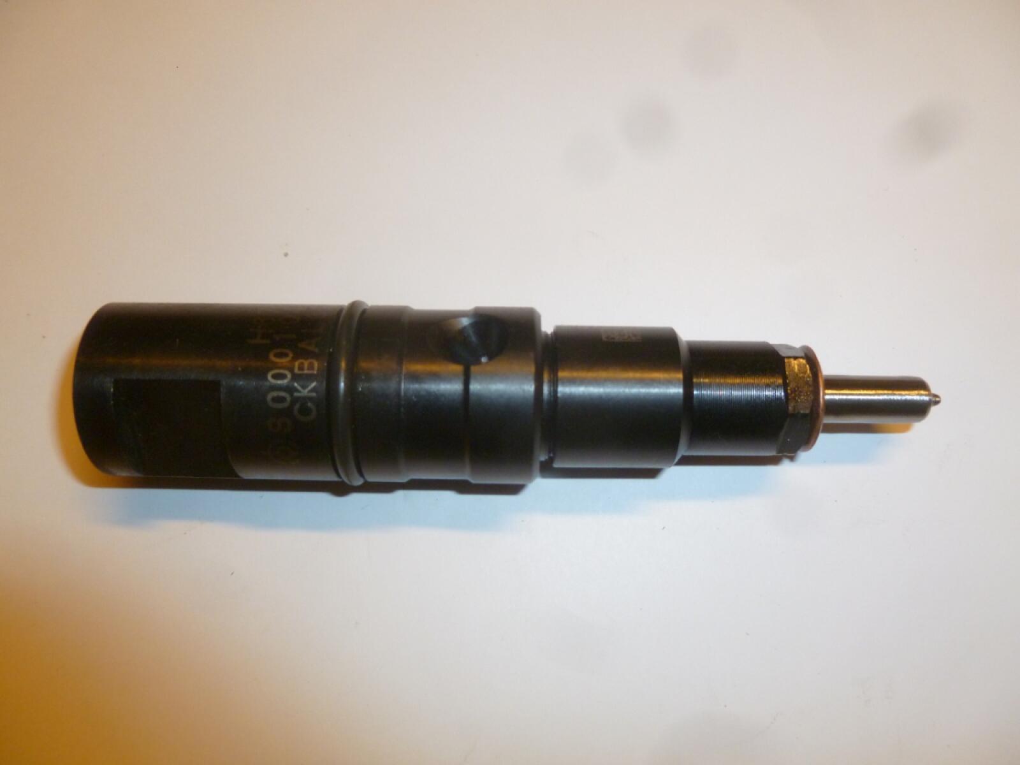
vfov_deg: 49.7
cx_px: 510
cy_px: 382
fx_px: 825
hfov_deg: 63.4
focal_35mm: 28
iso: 200
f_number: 3.3
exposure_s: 1/30
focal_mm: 5
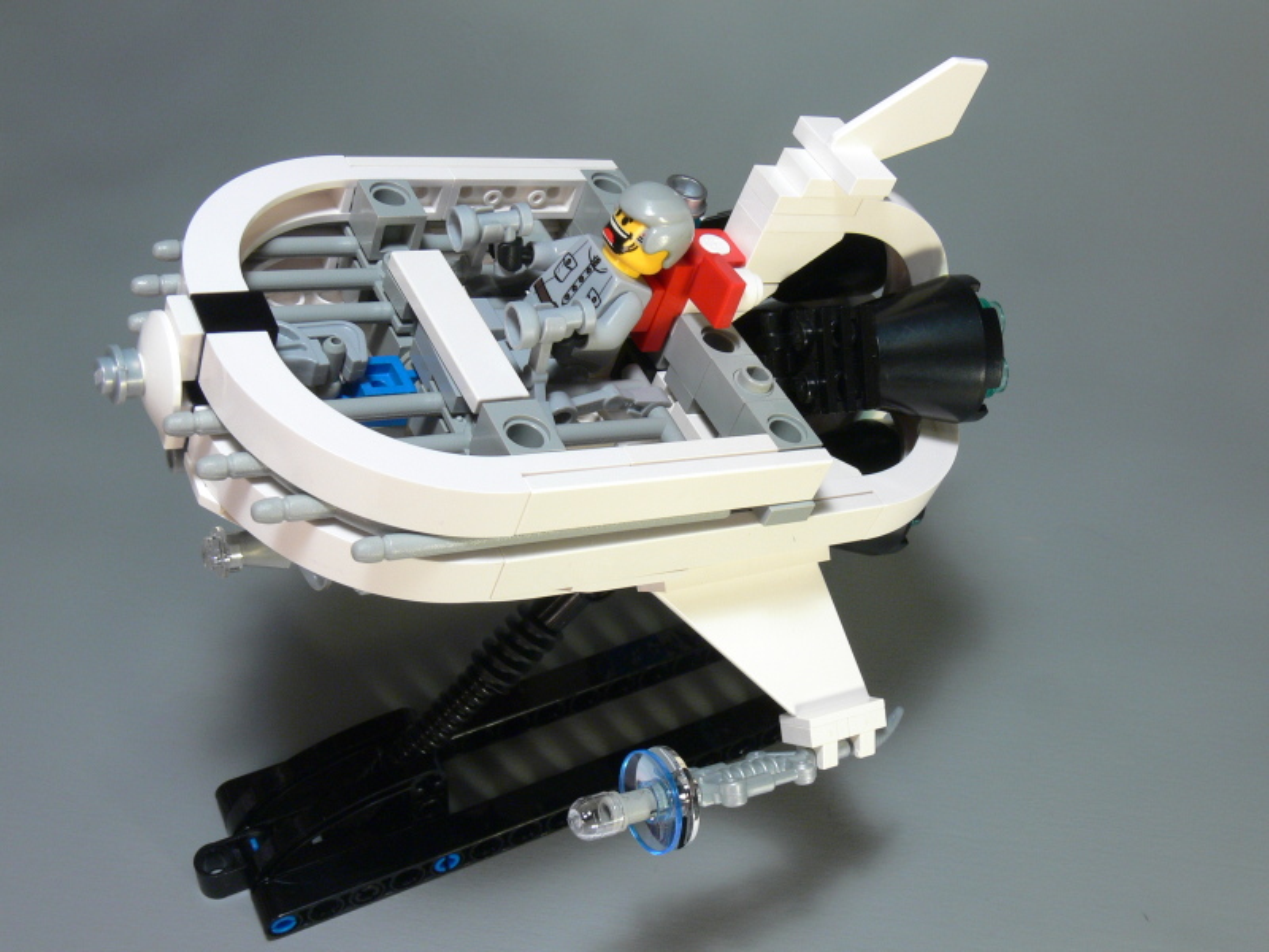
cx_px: 634
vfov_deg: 36.8
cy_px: 476
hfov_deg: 47.9
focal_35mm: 39
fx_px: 1430
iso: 80
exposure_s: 1/3.2
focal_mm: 8.3
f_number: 7.1
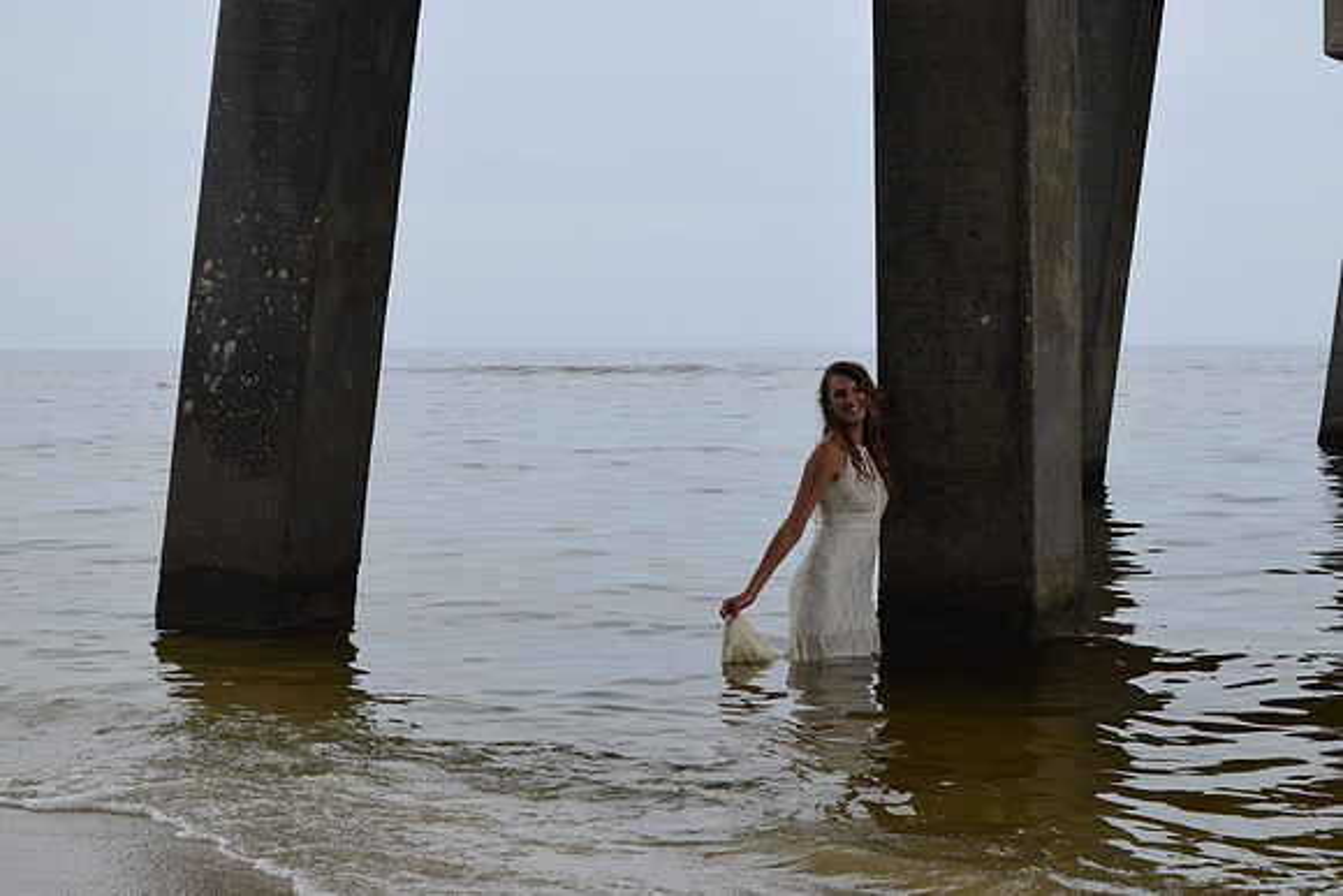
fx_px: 2910
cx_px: 672
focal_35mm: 78
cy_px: 448
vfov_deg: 17.5
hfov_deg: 26.0
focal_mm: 52
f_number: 9
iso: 200
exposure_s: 1/320
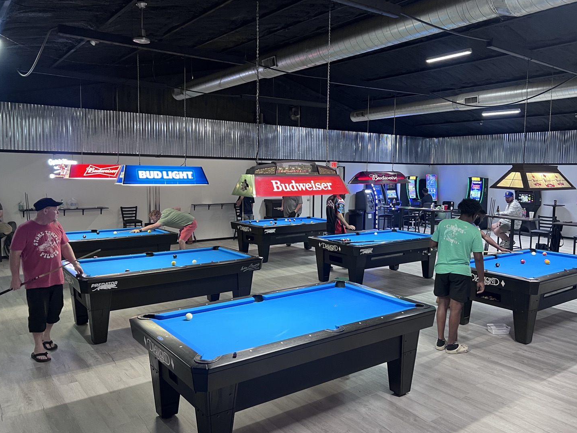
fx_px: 483
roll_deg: -0.8
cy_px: 200
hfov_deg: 61.6
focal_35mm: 29
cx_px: 312
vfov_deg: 48.2
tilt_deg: -4.7
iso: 320
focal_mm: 5.7
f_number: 1.5
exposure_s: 1/60
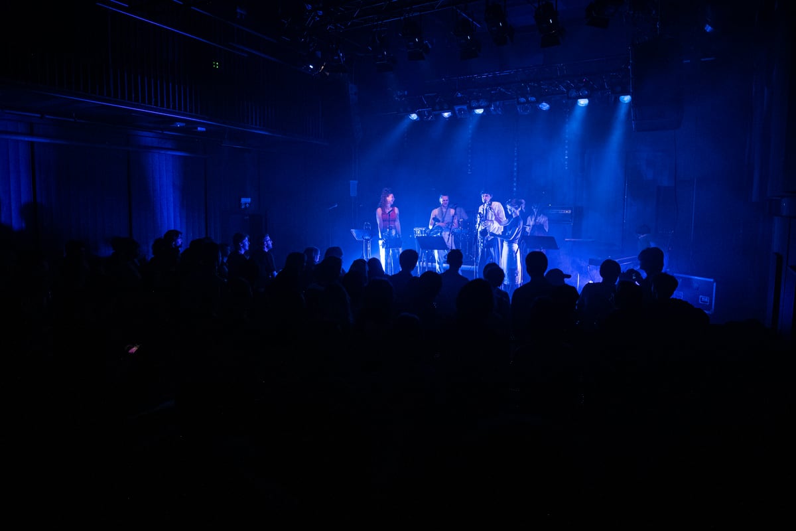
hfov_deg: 73.7
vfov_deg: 53.1
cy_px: 266
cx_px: 398
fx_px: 531
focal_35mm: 24
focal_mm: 24
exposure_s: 1/125
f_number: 2.8
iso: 3200
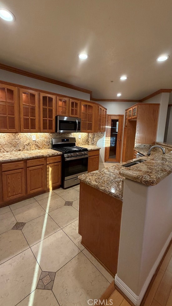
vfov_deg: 99.3
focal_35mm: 16
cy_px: 146
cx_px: 85
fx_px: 130
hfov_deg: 67.1
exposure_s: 1/60
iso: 250
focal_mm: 2.22
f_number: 2.2
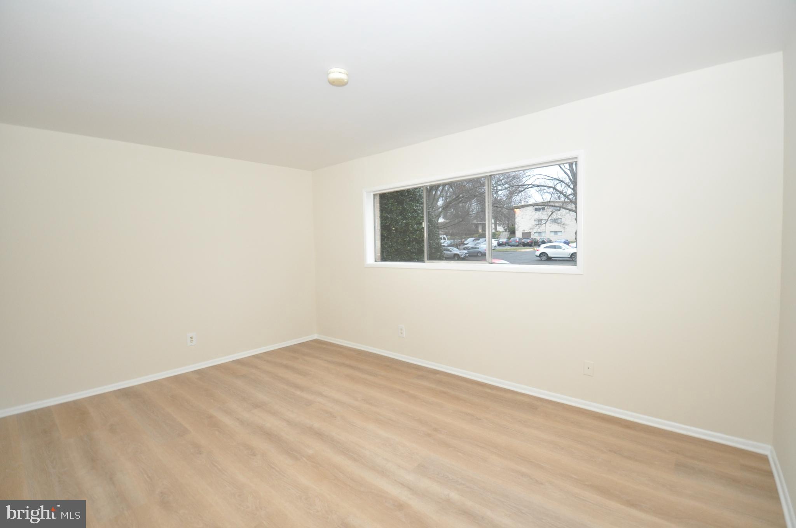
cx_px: 398
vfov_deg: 77.2
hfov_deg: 100.5
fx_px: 331
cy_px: 264
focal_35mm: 15
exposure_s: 1/60
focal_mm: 10
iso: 800
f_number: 4
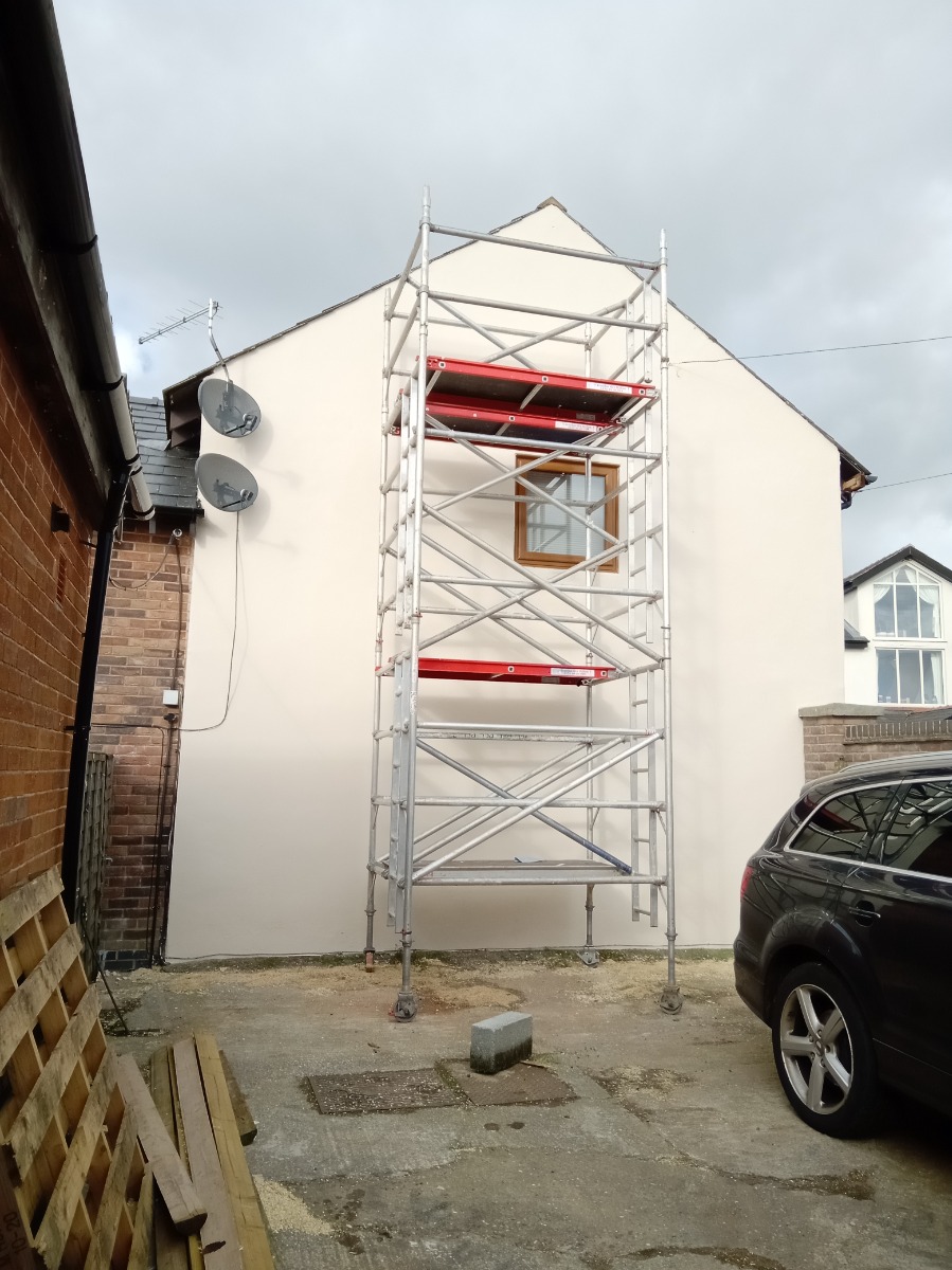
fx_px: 1027
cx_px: 476
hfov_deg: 49.7
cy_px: 635
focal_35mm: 28
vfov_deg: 63.5
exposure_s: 1/784
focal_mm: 3.54
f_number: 2
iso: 118
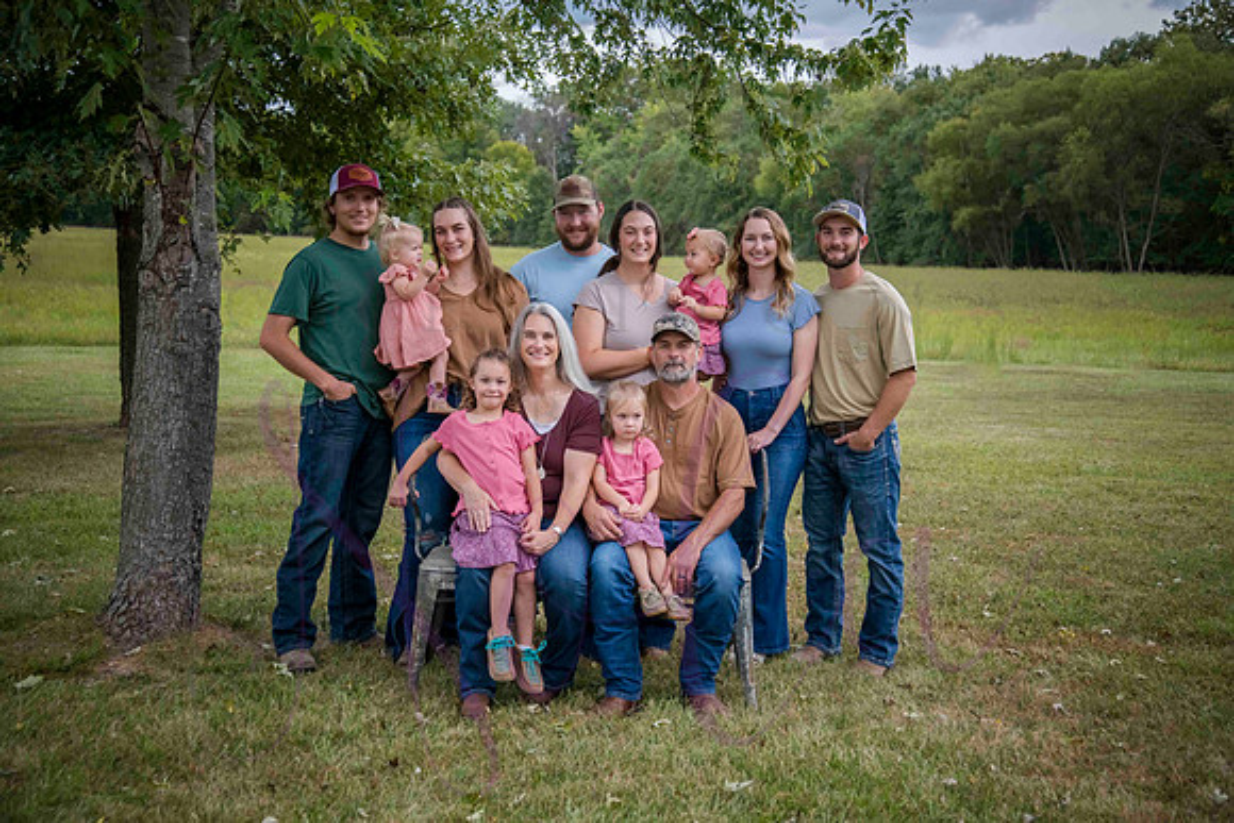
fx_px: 1714
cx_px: 617
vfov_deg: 27.0
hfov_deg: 39.6
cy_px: 412
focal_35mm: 50
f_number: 4.2
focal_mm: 50
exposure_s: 1/640
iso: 400
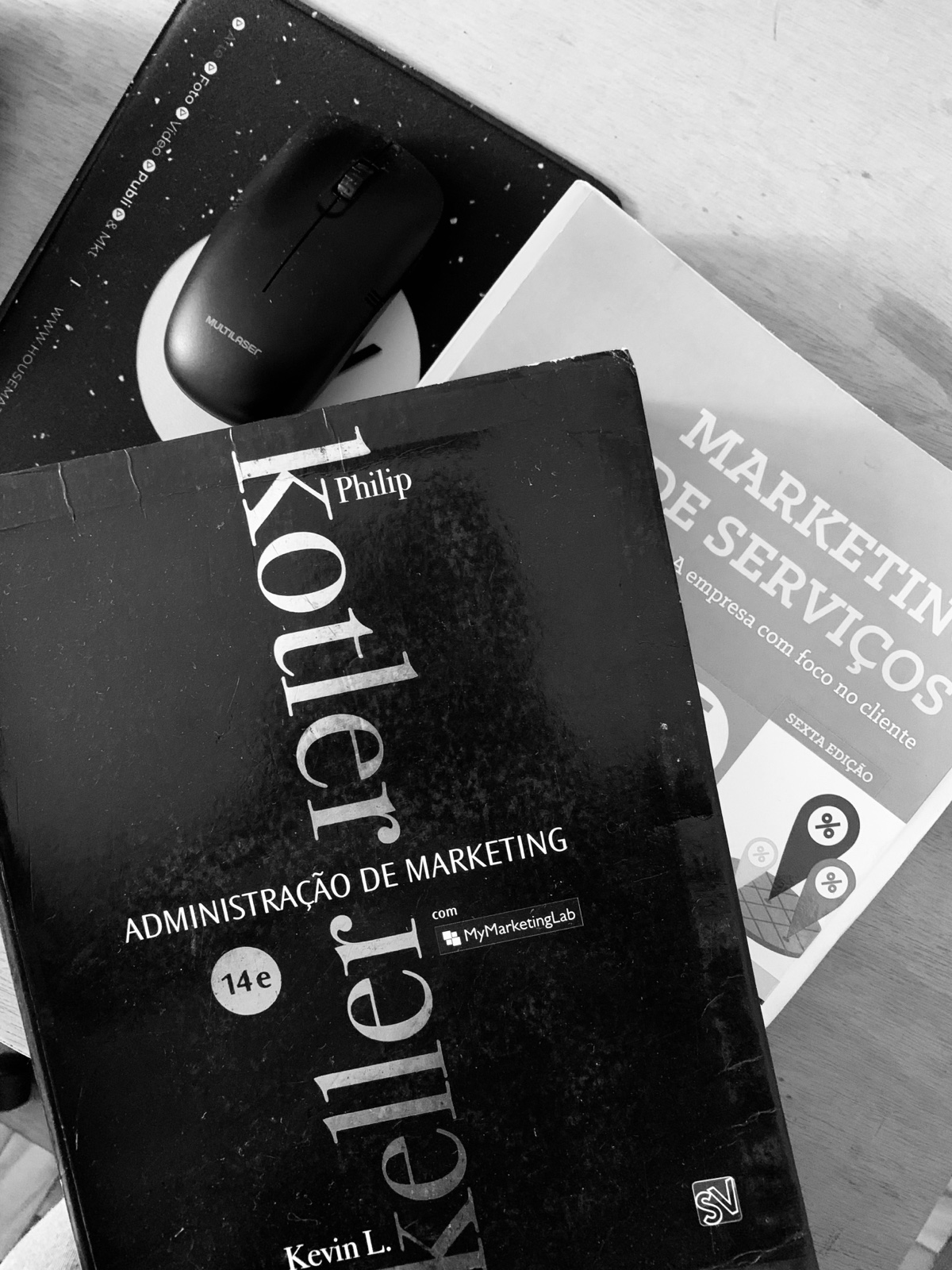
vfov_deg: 67.3
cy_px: 635
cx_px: 476
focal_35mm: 26
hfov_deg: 53.1
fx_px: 953
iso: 640
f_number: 1.8
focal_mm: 4.25
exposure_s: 1/30
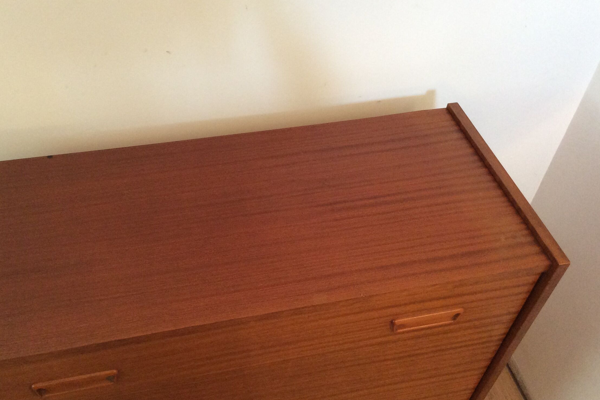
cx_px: 252
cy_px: 227
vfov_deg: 34.1
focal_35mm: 39
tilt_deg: -48.0
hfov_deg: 49.4
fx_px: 650
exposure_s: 1/25
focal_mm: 3.3
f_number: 2.4
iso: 160
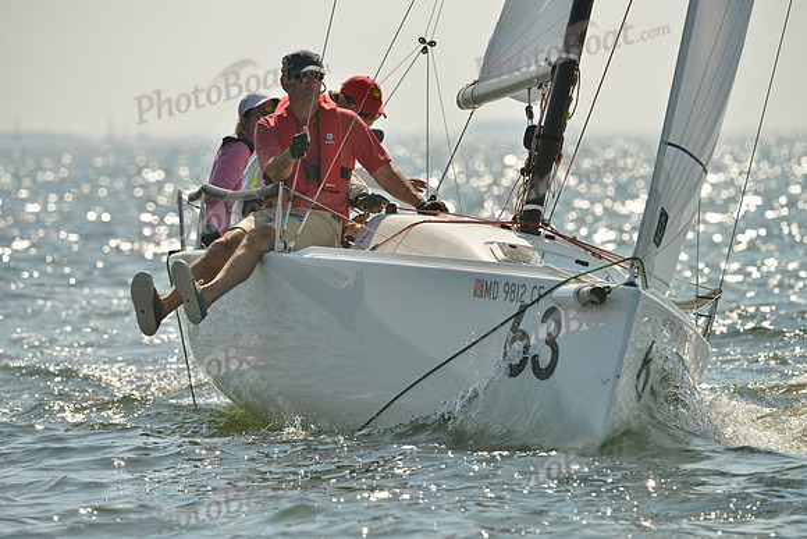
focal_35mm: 330
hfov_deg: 6.2
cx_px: 404
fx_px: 7399
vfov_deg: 4.2
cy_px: 270
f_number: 7.1
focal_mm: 330
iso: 280
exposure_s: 1/1600
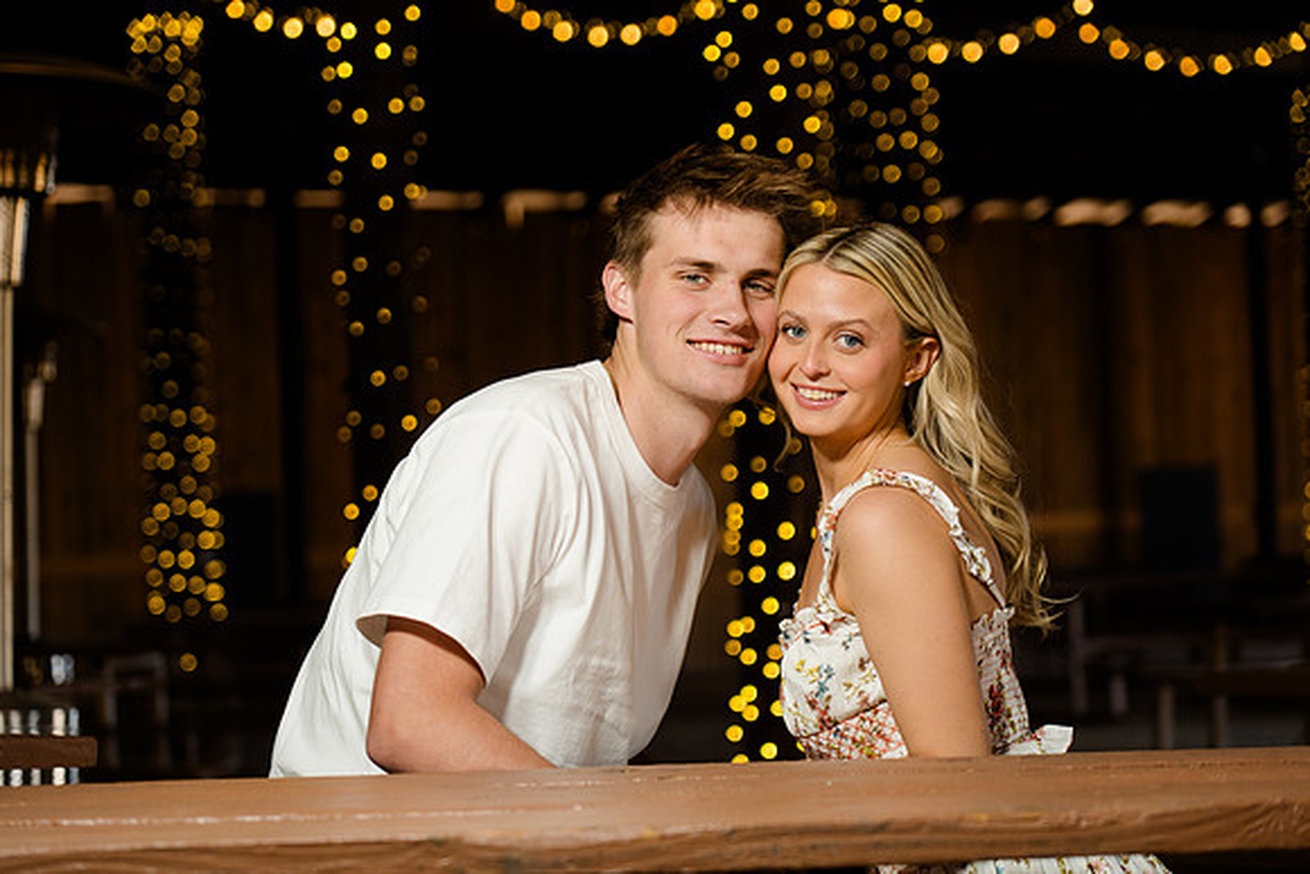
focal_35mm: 105
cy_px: 437
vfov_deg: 13.0
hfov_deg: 19.5
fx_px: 3822
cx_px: 655
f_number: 4
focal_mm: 105
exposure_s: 1/200
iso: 800
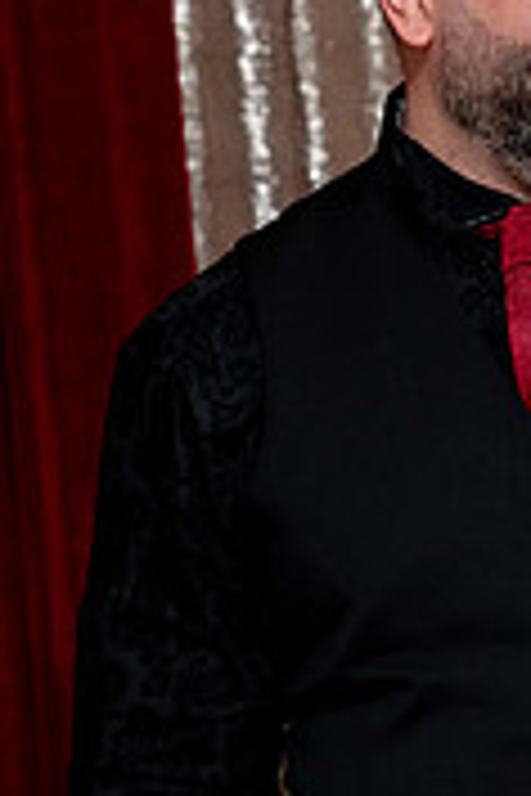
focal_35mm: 184
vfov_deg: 11.2
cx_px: 900
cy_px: 551
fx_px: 4071
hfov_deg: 7.3
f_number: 2.8
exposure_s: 1/160
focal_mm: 56
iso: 1600
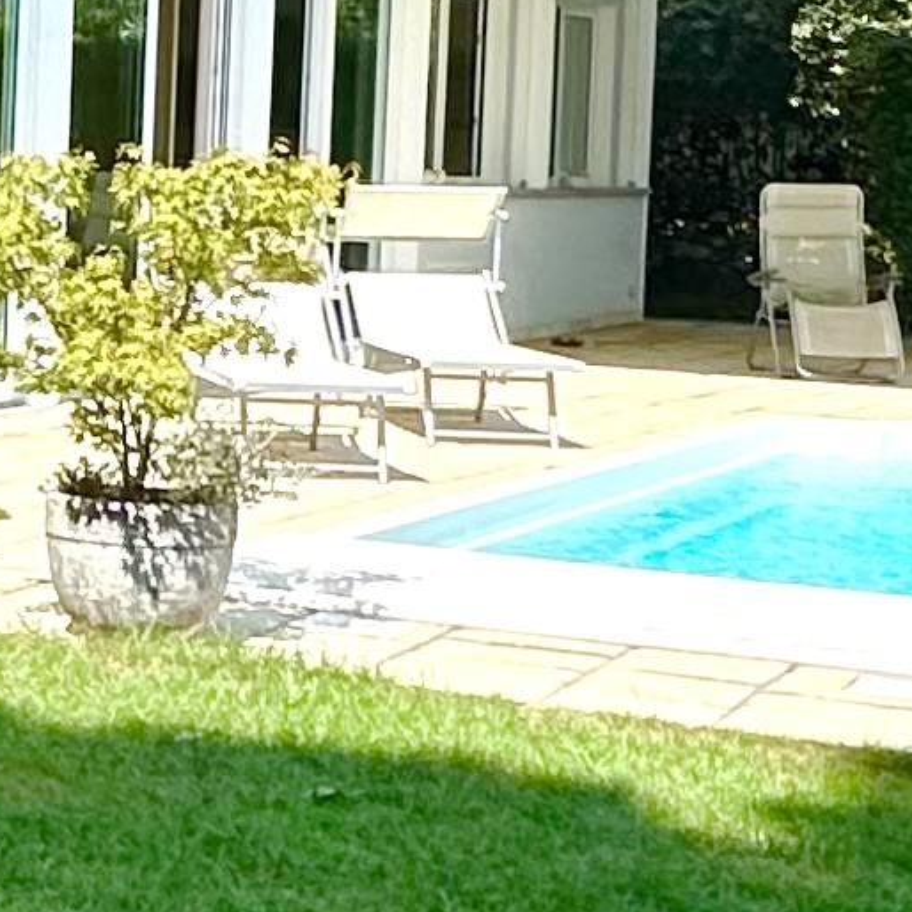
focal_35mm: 97
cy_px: 307
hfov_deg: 14.1
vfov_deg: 17.9
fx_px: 2891
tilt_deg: -3.3
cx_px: -1075
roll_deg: -0.1
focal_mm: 2.22
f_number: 2.2
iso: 40
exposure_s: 1/1949
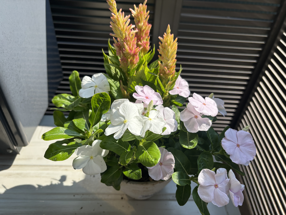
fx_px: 215
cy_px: 108
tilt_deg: -40.9
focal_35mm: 26
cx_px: 143
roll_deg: -4.2
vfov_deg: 53.1
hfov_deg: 67.3
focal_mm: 5.96
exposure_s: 1/2024
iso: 50
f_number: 1.6
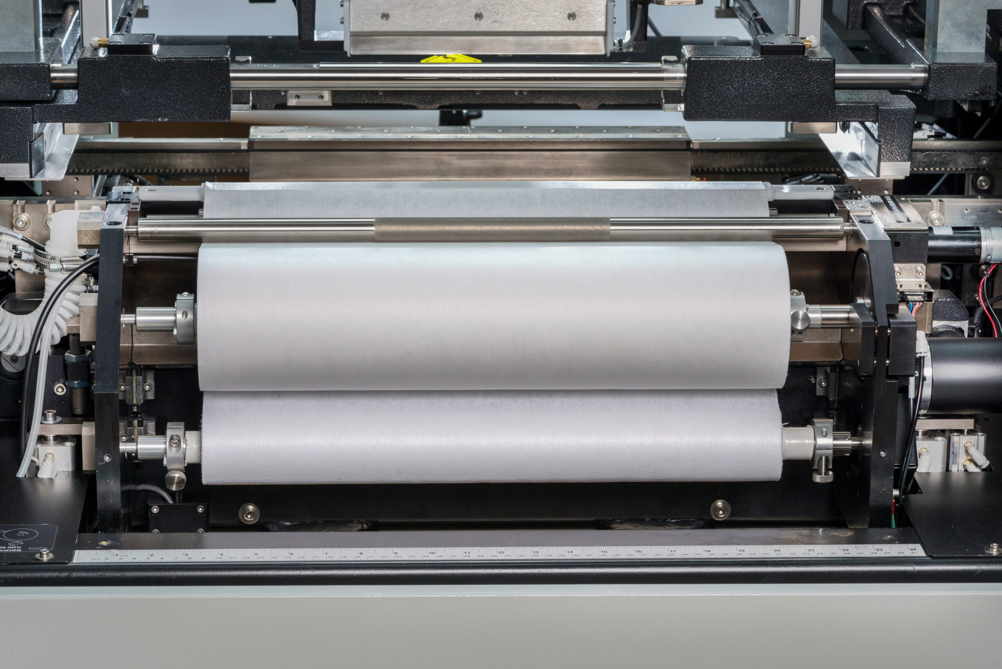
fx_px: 2924
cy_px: 334
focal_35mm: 105
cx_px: 501
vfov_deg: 13.1
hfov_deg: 19.4
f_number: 16
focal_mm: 105
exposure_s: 1/60
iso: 400
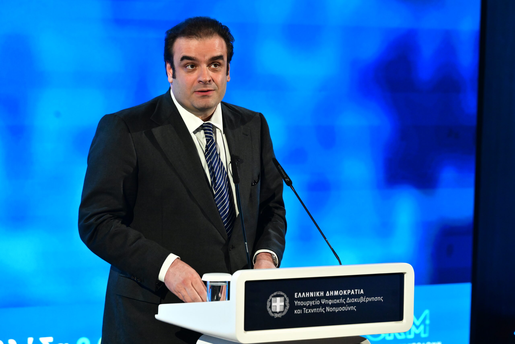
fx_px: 2003
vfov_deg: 9.8
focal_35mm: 140
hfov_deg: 14.7
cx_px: 258
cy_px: 172
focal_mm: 140
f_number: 5.6
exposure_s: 1/400
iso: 8000
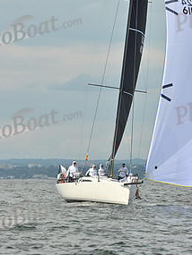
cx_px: 129
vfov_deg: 5.3
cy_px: 68
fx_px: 2749
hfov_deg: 4.0
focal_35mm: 372
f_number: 10
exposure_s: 1/1600
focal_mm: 190
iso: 320
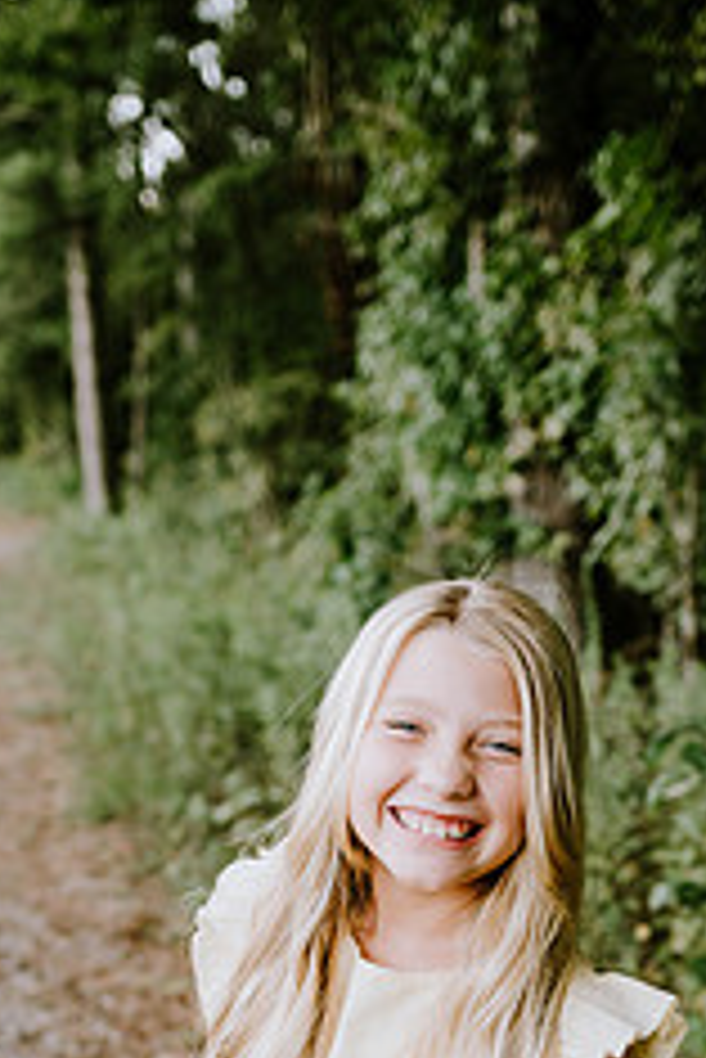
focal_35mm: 46
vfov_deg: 40.8
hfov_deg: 29.3
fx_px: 1351
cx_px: 387
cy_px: 855
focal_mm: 24
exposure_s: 1/250
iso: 320
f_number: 2.2
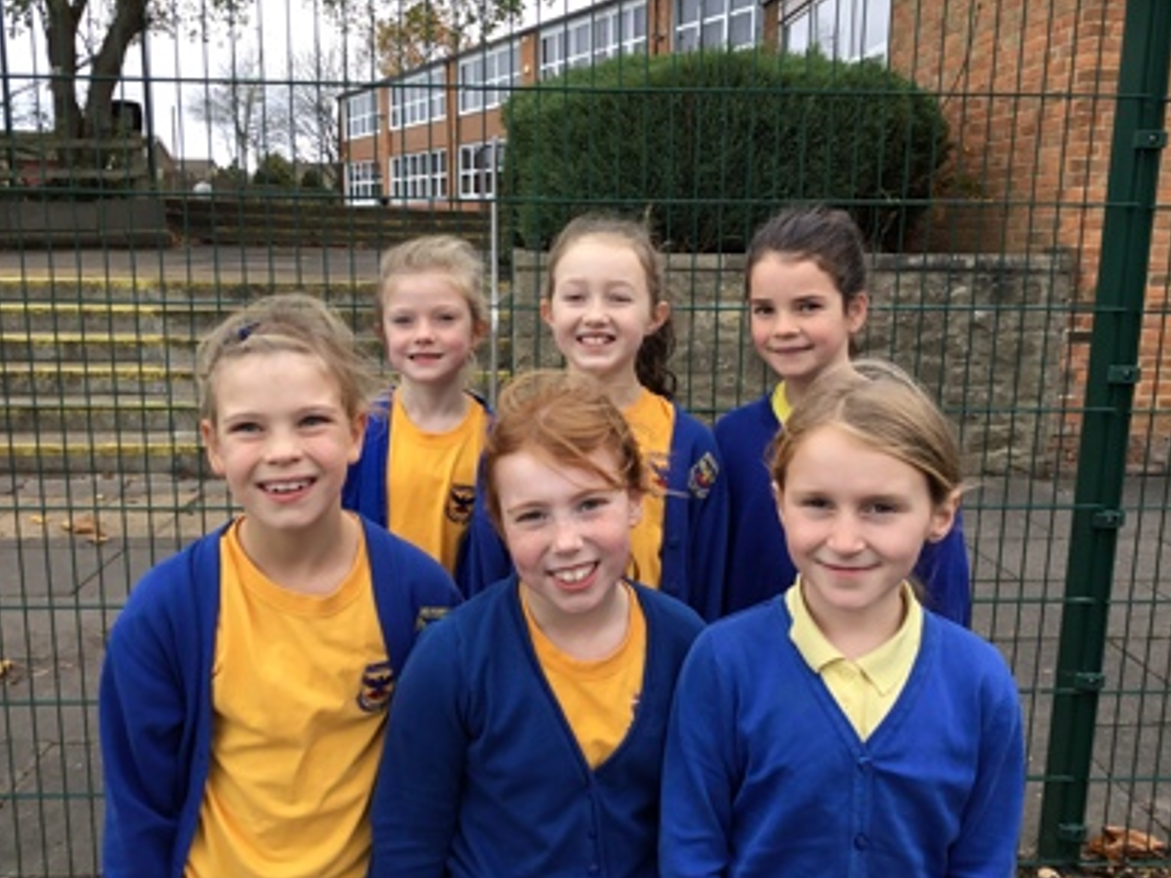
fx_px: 1083
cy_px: 444
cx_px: 582
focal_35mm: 32
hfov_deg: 56.8
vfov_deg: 44.2
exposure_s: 1/50
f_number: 2.4
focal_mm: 3.3
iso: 25
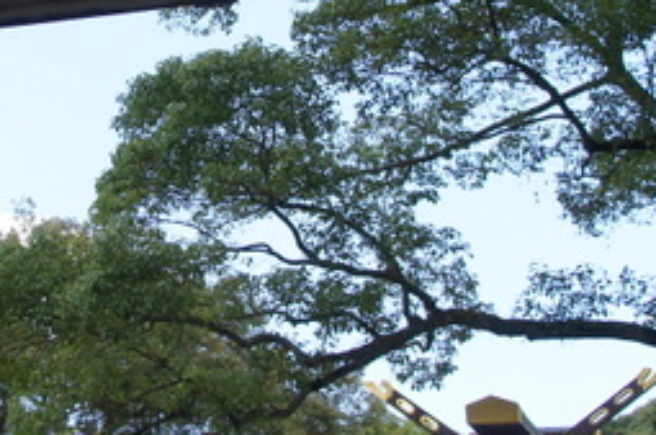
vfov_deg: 11.2
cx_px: 149
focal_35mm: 122
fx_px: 2215
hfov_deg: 16.7
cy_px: 116
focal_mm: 23
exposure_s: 1/250
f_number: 5
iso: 200
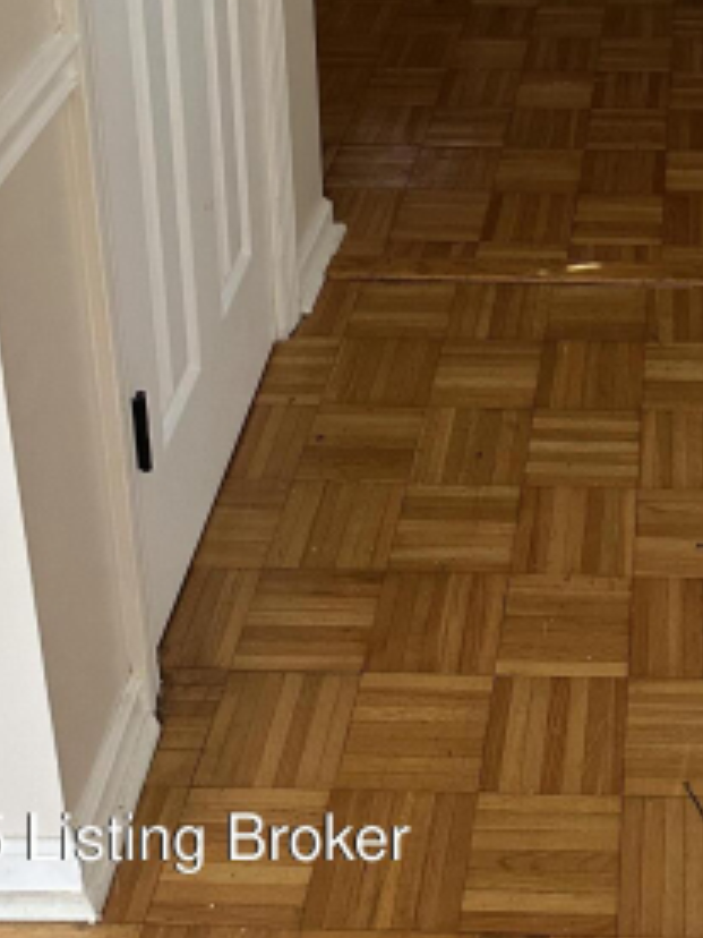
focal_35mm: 58
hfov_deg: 24.4
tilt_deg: -17.8
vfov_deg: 28.8
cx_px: 662
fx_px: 1571
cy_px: -192
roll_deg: -1.8
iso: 400
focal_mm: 6.86
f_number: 1.78
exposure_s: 1/60
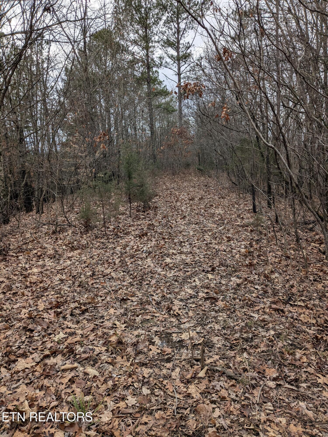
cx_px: 164
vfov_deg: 65.3
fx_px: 341
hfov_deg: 51.4
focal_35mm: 27
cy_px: 218
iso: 37
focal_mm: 4.38
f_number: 1.73
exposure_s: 1/1114
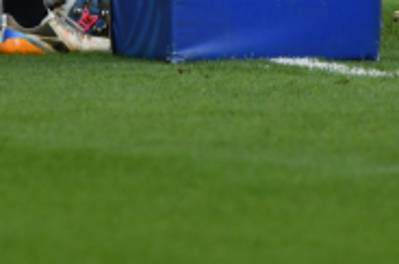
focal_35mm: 1567
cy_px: -302
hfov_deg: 1.3
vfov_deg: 0.9
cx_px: 314
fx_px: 17337
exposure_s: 1/1600
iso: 400
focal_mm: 240
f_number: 4
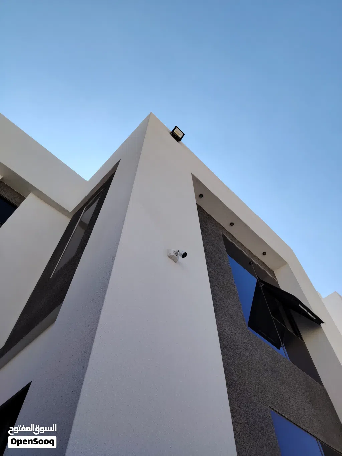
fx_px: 316
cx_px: 171
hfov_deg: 56.8
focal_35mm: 24
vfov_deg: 71.6
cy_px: 228
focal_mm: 5.25
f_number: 1.75
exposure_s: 1/720
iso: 100
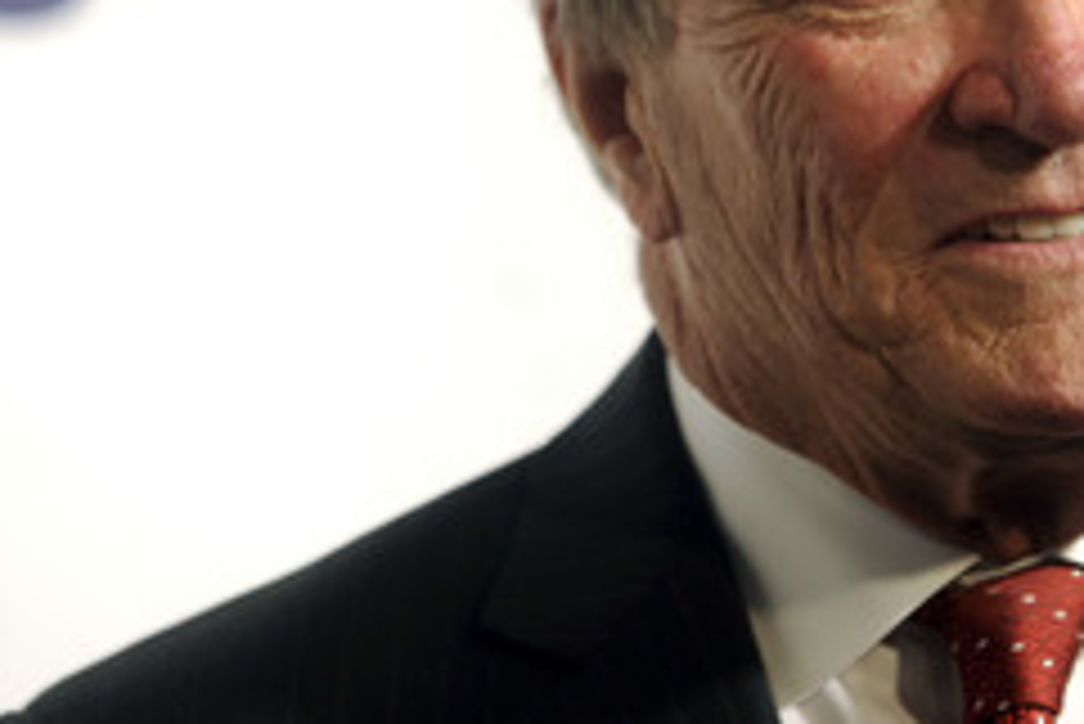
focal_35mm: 224
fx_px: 6749
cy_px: 121
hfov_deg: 9.2
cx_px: 931
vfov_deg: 6.1
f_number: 4
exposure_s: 1/320
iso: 800
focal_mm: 120
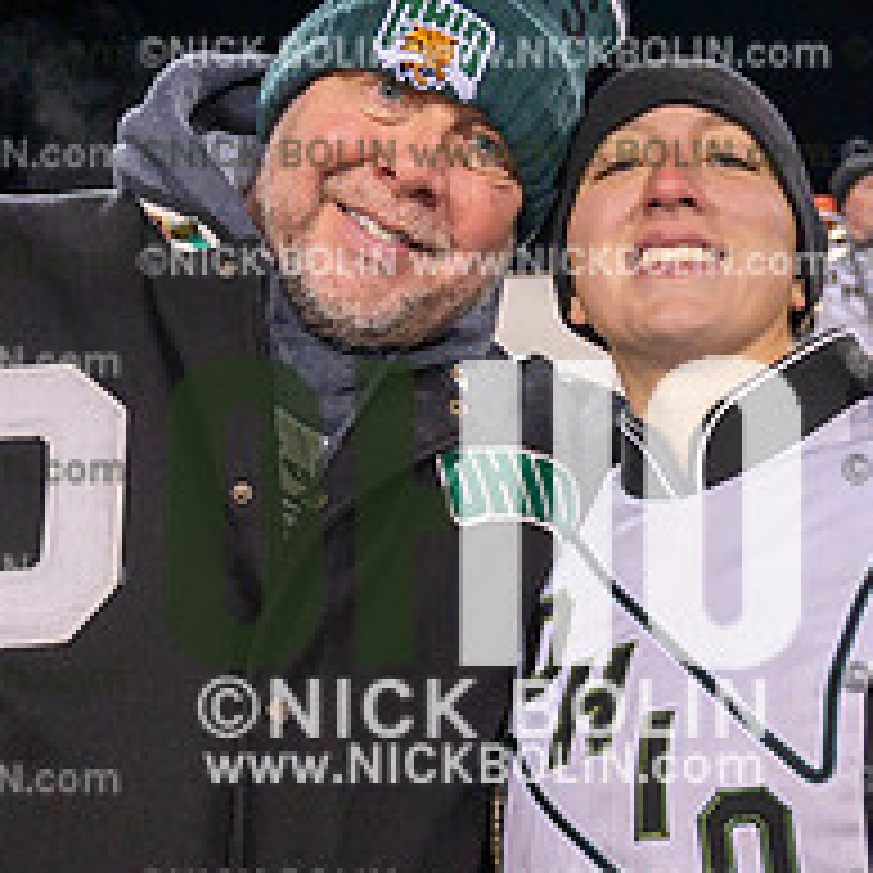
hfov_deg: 23.0
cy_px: 572
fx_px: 2140
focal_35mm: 75
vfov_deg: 23.0
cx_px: 482
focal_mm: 29.5
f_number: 4
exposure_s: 1/640
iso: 3200
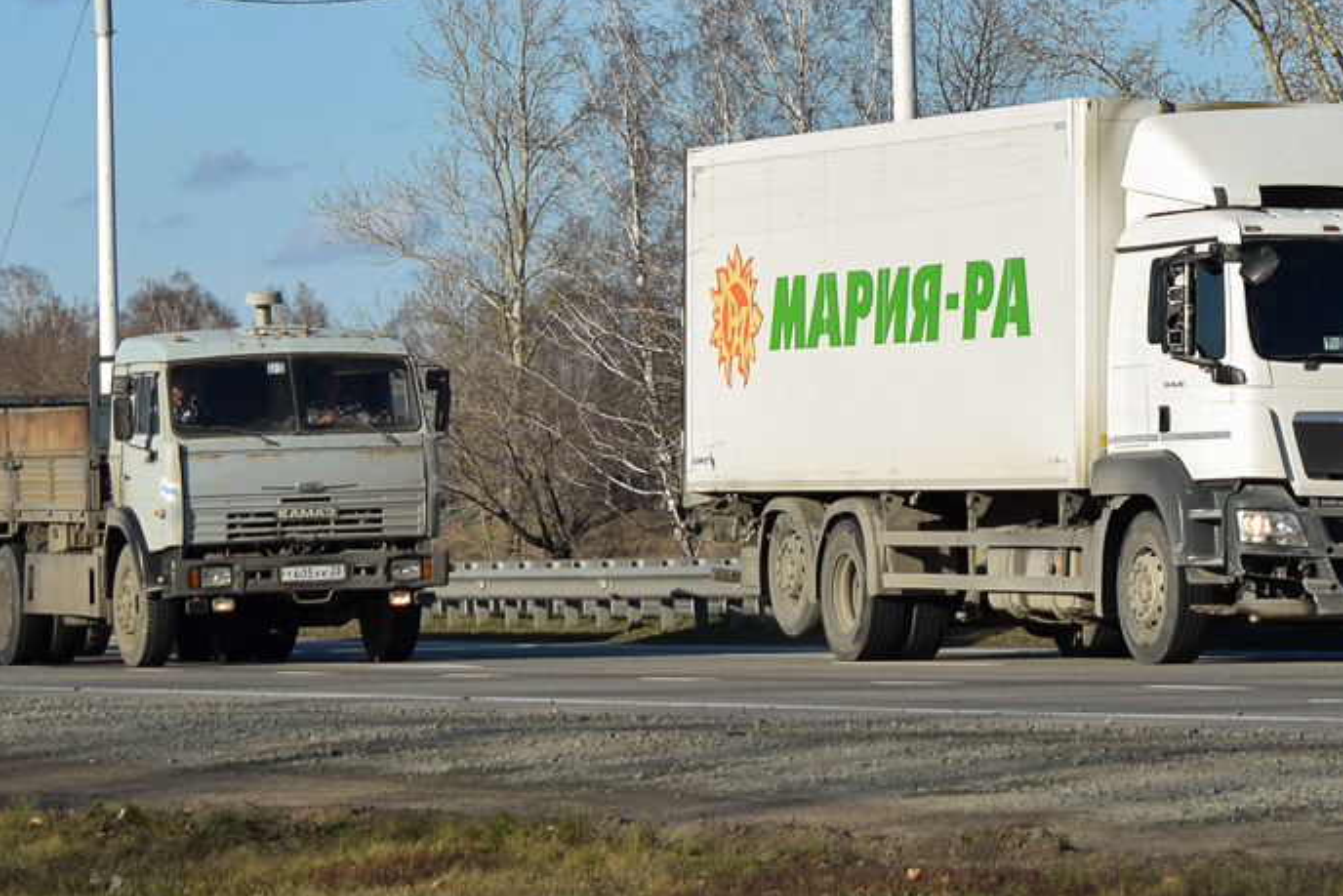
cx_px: 730
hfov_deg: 14.3
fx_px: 5368
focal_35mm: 144
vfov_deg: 9.5
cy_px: 197
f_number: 5.6
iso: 200
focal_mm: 55
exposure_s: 1/1000
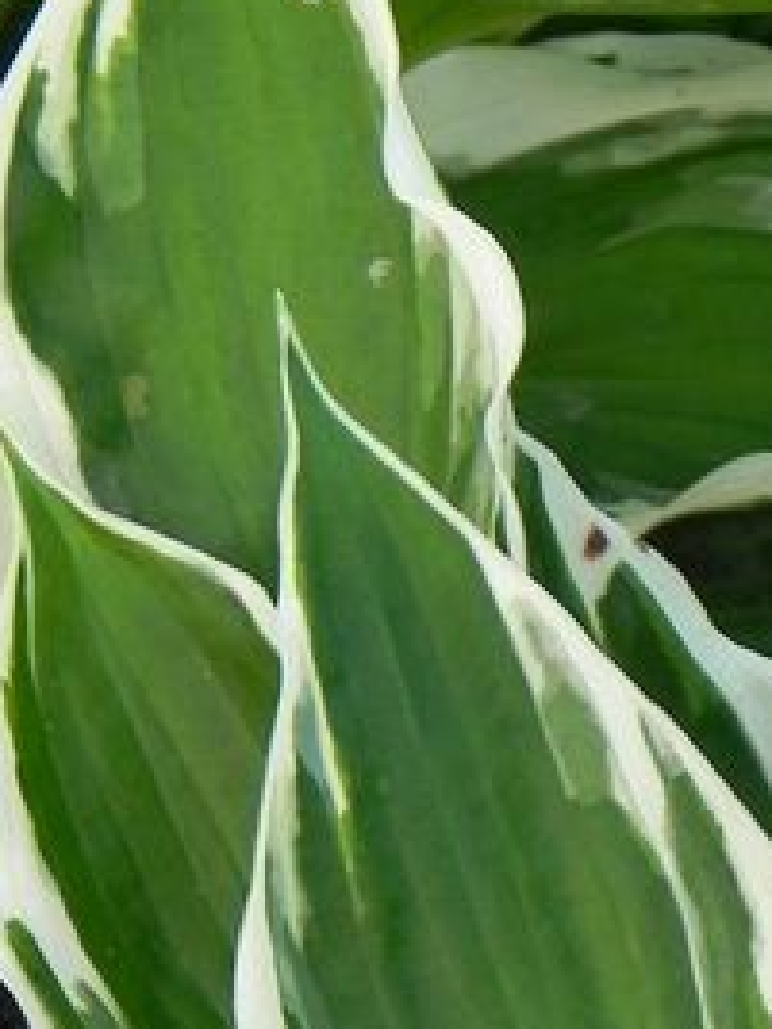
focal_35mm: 483
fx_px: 14362
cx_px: 261
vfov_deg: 4.1
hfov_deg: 3.1
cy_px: 1117
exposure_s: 1/30
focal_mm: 28.8
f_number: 5
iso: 160
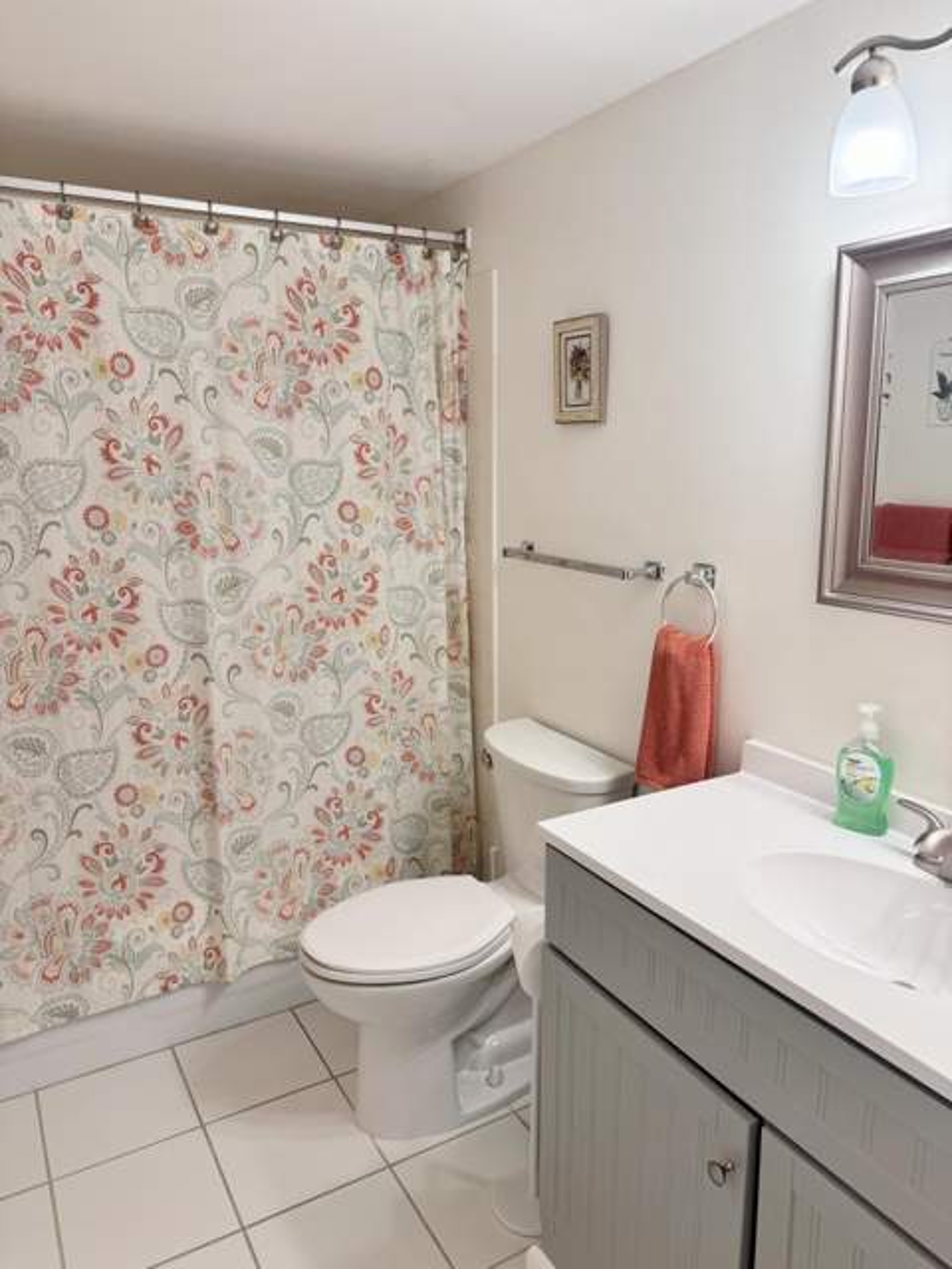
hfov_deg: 56.8
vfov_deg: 71.6
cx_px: 476
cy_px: 634
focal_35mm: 24
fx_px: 880
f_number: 1.78
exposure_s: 1/120
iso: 64
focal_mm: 6.76
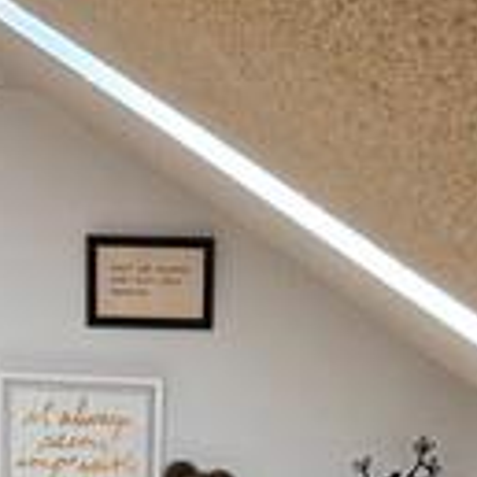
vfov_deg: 9.1
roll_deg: -0.9
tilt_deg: -16.4
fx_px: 2619
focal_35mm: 168
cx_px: 211
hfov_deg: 10.4
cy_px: 1235
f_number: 1.78
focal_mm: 6.76
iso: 125
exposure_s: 1/60
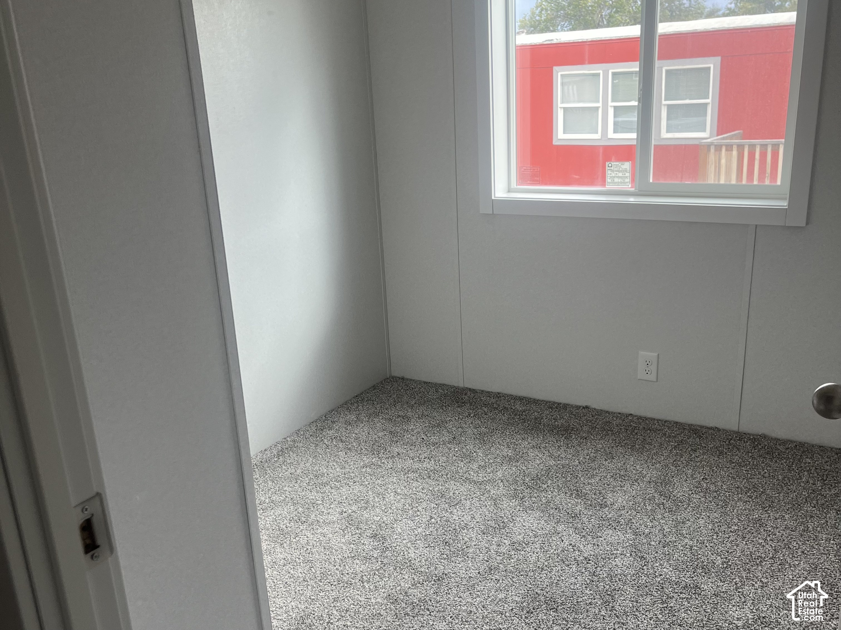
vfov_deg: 53.1
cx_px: 420
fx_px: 632
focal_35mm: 26
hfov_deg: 67.3
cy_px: 315
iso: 50
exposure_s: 1/120
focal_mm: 5.1
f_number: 1.6
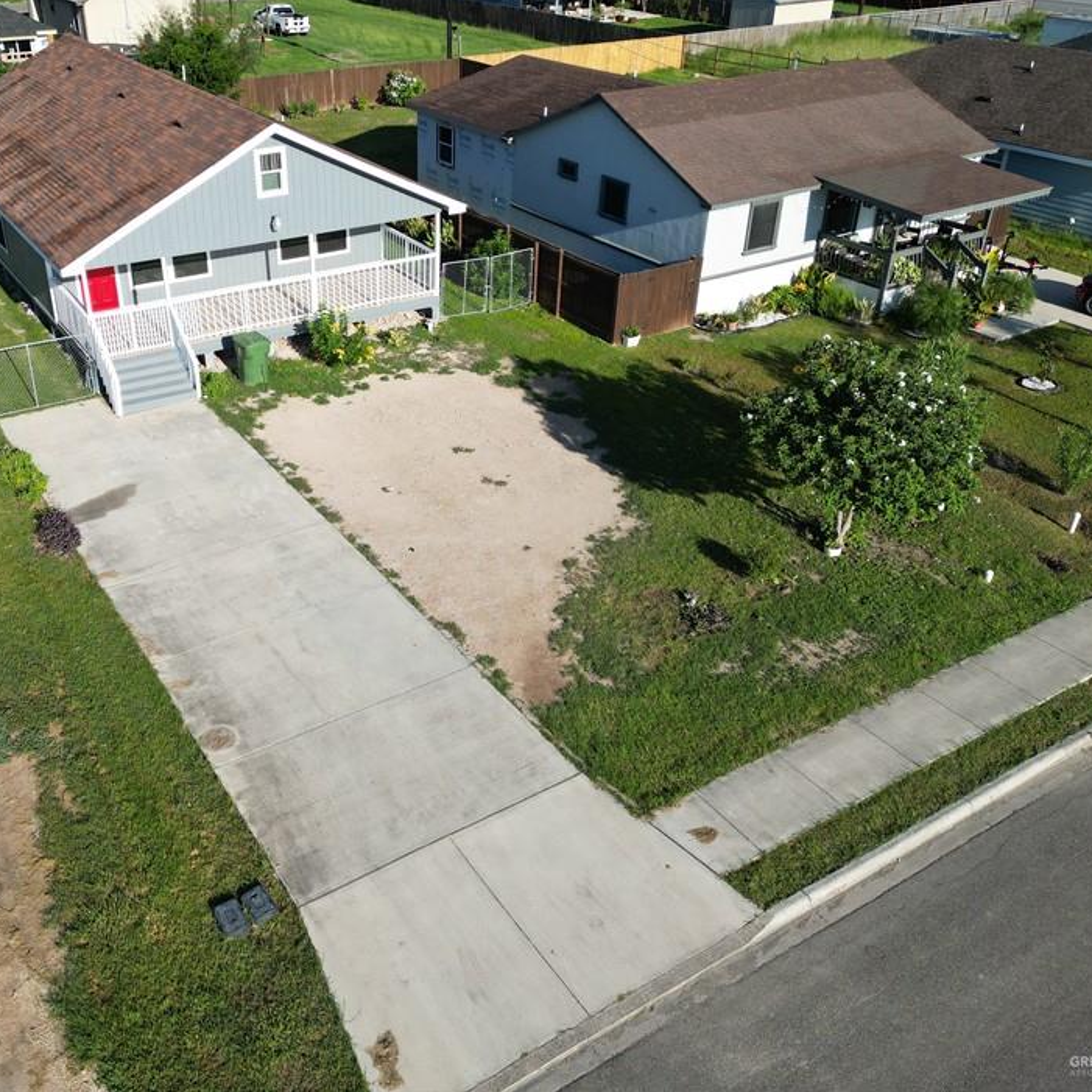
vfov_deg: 52.5
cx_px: 414
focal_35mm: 31
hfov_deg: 52.0
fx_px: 1106
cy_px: 497
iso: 110
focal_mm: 6.72
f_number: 1.7
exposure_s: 1/2500
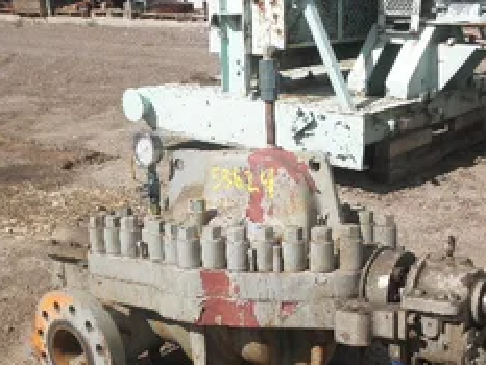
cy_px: 311
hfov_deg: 39.6
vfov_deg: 29.3
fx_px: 674
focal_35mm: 48
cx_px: 273
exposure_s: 1/160
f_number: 8.5
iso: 64
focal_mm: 5
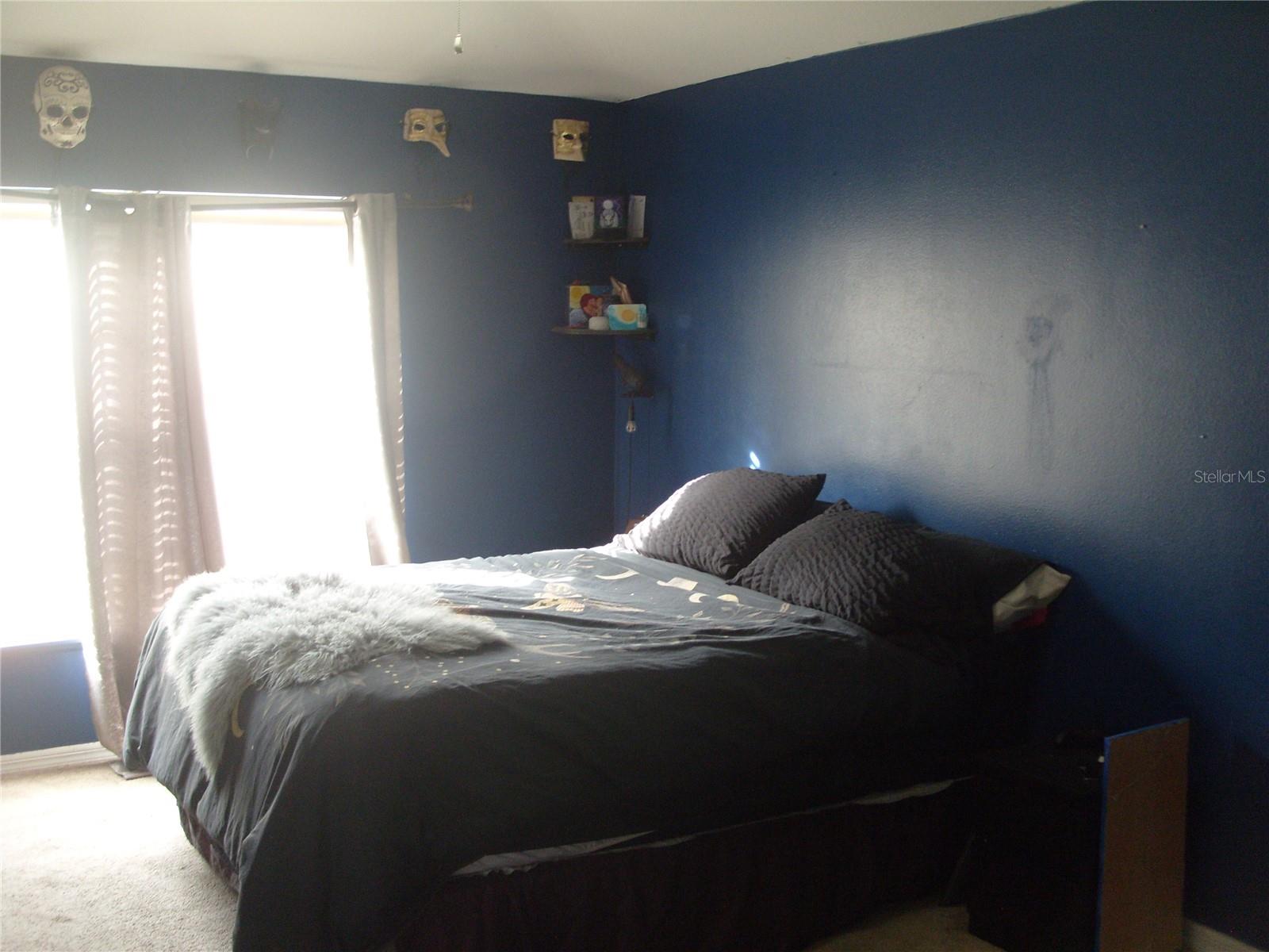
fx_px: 1283
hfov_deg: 52.6
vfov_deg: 40.7
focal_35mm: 35
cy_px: 476
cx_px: 634
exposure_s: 1/15
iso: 200
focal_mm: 7.8
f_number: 2.8
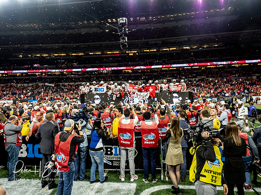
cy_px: 98
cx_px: 130
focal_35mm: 24
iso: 2000
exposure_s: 1/640
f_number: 3.5
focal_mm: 12
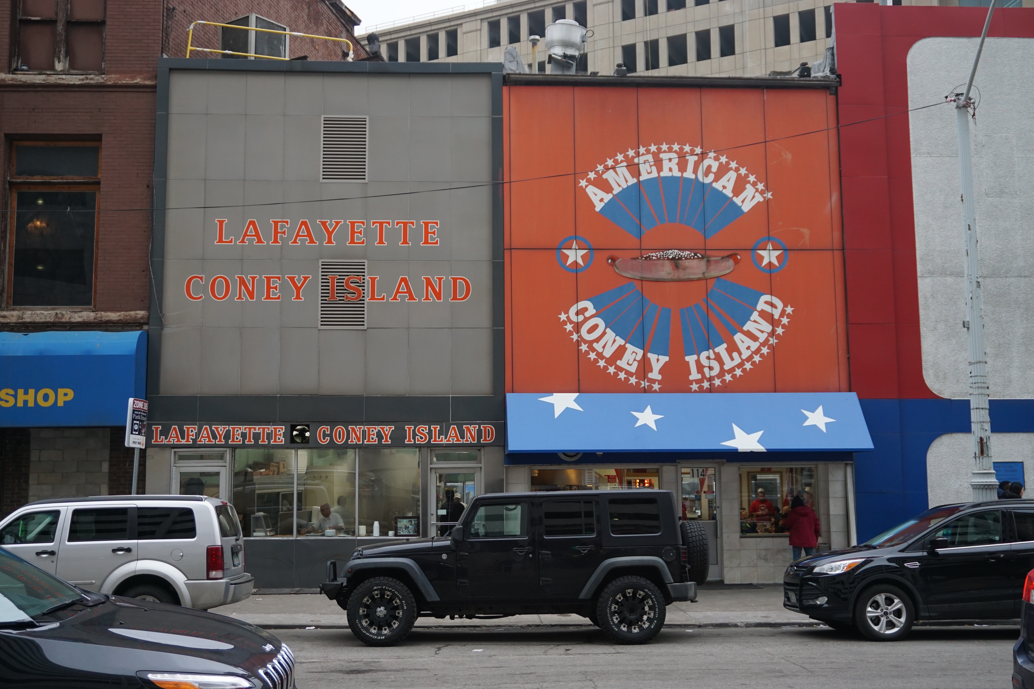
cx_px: 517
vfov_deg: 34.2
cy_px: 344
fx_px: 1120
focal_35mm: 39
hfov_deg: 49.6
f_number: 4.5
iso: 400
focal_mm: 26
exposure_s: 1/160
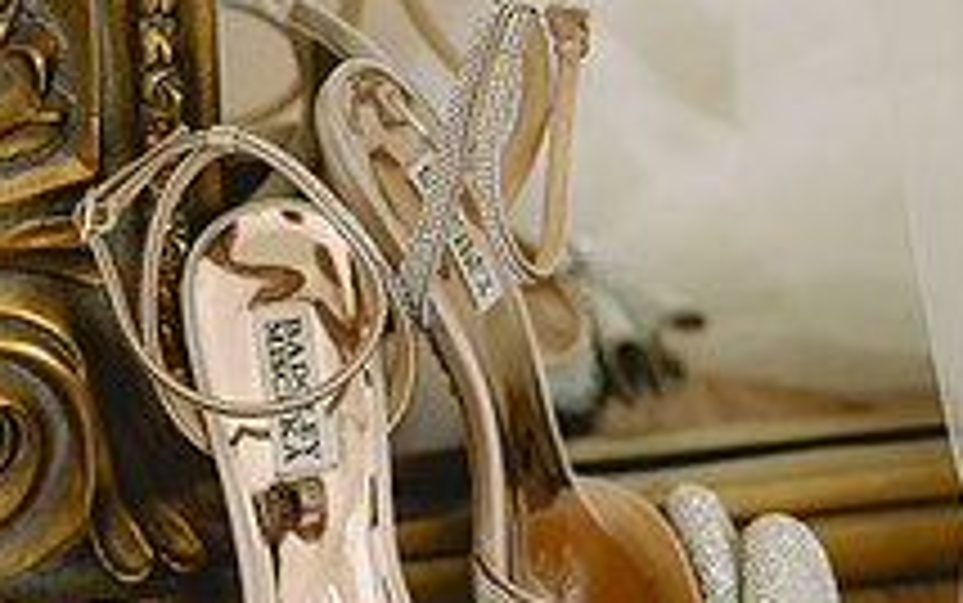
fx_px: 2810
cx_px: 529
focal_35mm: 107
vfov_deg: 12.2
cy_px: 396
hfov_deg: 19.4
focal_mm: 50
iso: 500
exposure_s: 1/160
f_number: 2.5
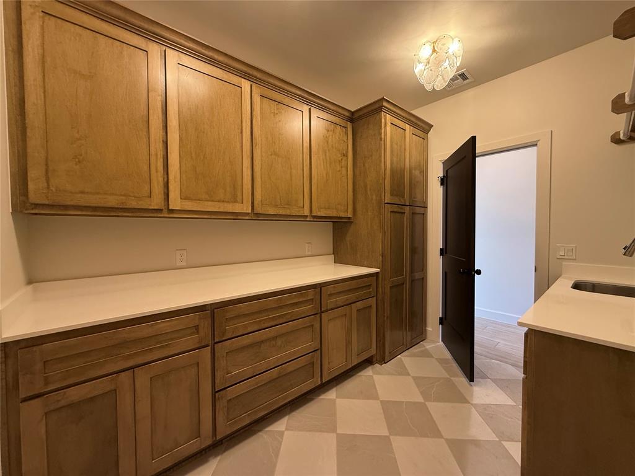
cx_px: 318
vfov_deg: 85.7
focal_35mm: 14
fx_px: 257
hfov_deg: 102.1
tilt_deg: -1.9
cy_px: 238
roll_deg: -0.2
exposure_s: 1/60
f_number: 2.2
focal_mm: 2.22
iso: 250
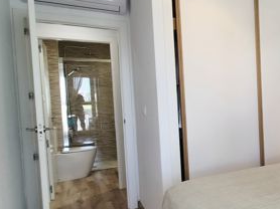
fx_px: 267
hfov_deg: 42.1
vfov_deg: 42.9
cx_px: 317
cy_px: 104
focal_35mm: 33
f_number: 2.2
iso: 125
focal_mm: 2.2
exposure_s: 1/100
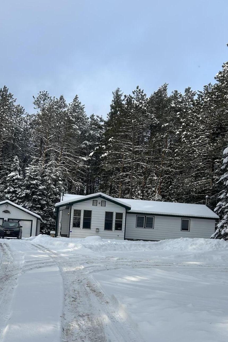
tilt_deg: +4.8
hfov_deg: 31.8
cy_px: 217
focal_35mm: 42
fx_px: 399
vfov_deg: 45.9
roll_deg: -3.6
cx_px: 101
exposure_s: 1/1449
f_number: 1.5
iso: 50
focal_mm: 5.7
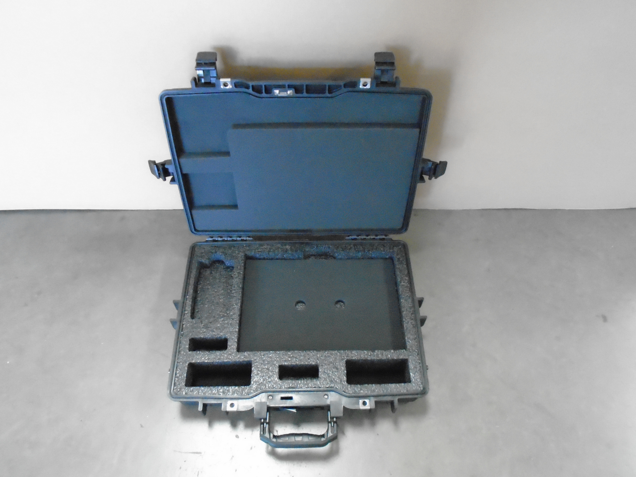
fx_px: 478
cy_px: 238
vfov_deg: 53.1
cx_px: 318
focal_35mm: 26
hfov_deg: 67.3
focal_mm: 4.6
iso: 1250
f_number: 3.2
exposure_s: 1/60
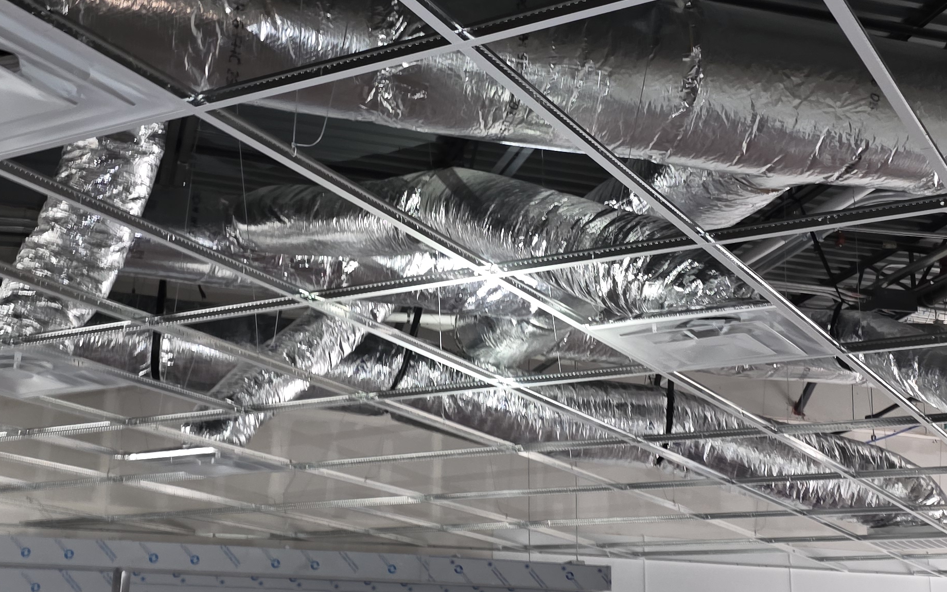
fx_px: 1368
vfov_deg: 24.4
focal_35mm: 53
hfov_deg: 38.1
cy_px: 280
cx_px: 422
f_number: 1.7
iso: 250
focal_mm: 6.3
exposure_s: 1/15
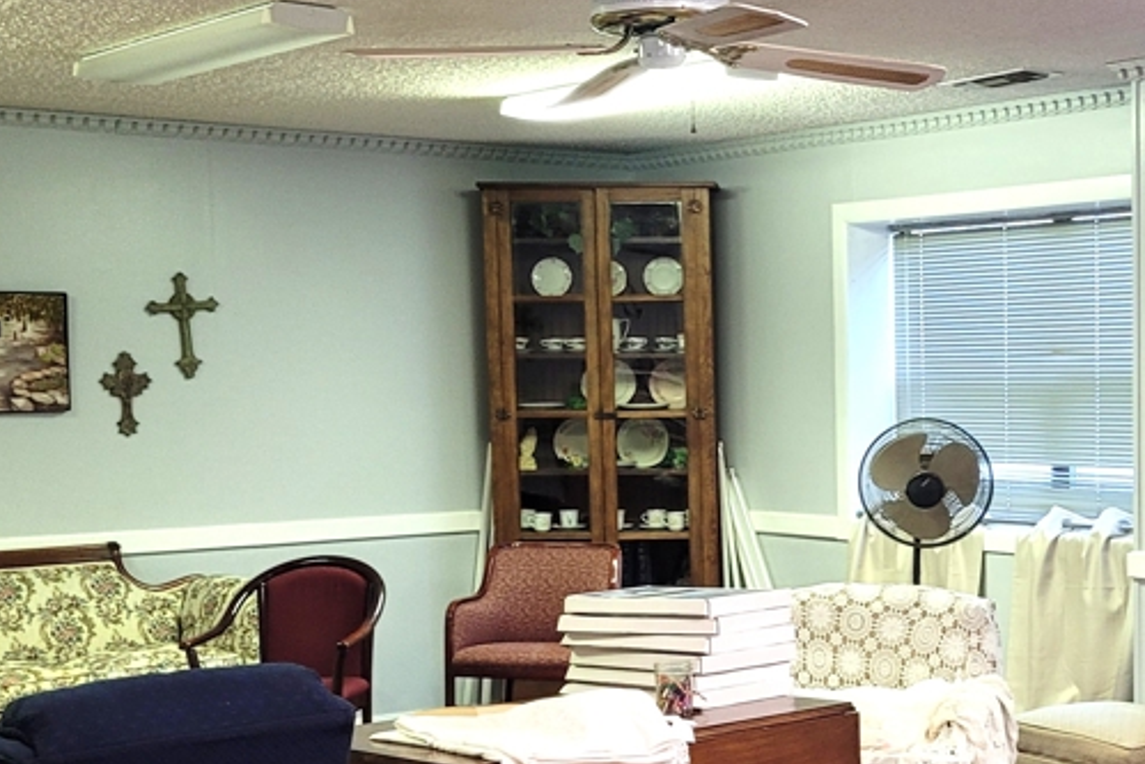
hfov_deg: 30.5
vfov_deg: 20.7
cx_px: 842
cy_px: 587
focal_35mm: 65
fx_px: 2068
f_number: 1.8
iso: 200
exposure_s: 1/40
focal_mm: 5.4
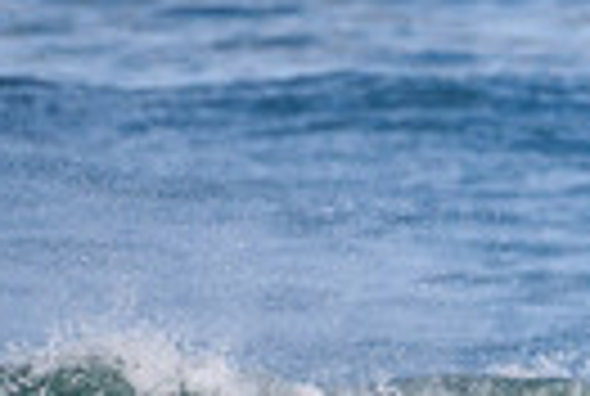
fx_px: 54453
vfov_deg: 0.4
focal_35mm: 3315
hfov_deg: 0.6
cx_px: 1207
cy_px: 565
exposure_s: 1/2000
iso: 450
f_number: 5.6
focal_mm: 500
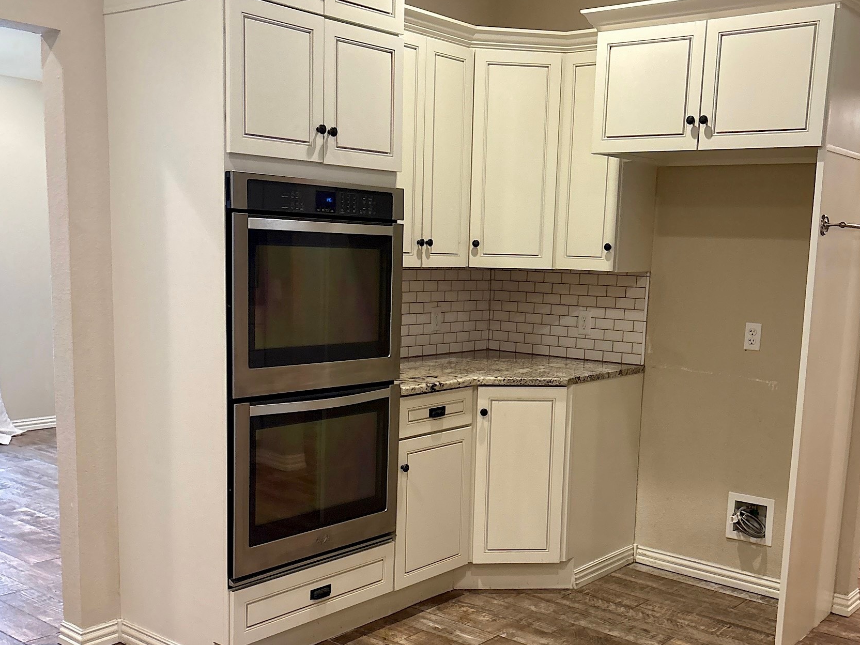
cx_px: 479
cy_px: 308
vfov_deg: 46.8
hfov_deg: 59.8
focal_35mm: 30
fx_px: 745
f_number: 1.6
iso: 320
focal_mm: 5.96
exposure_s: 1/60
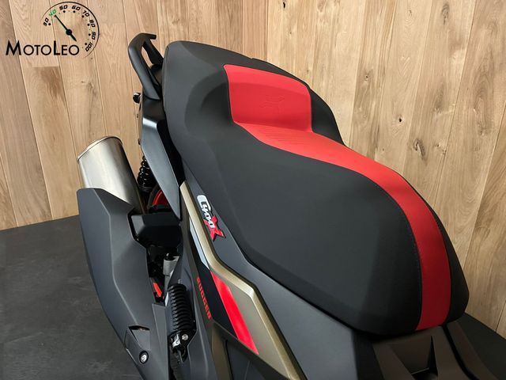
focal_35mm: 26
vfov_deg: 53.1
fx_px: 380
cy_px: 190
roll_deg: -0.7
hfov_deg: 67.3
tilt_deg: -23.1
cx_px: 253
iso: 500
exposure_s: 1/25
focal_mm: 5.1
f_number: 1.6
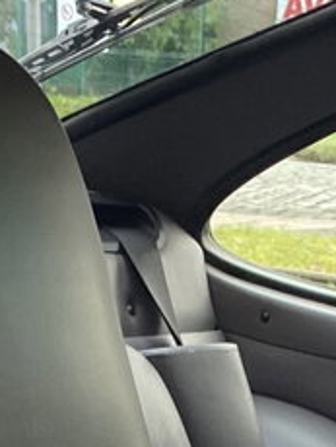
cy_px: 1251
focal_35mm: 154
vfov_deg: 10.2
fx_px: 1989
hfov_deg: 9.6
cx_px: 319
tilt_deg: -30.5
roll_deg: -4.2
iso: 125
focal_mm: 4.25
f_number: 1.8
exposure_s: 1/102
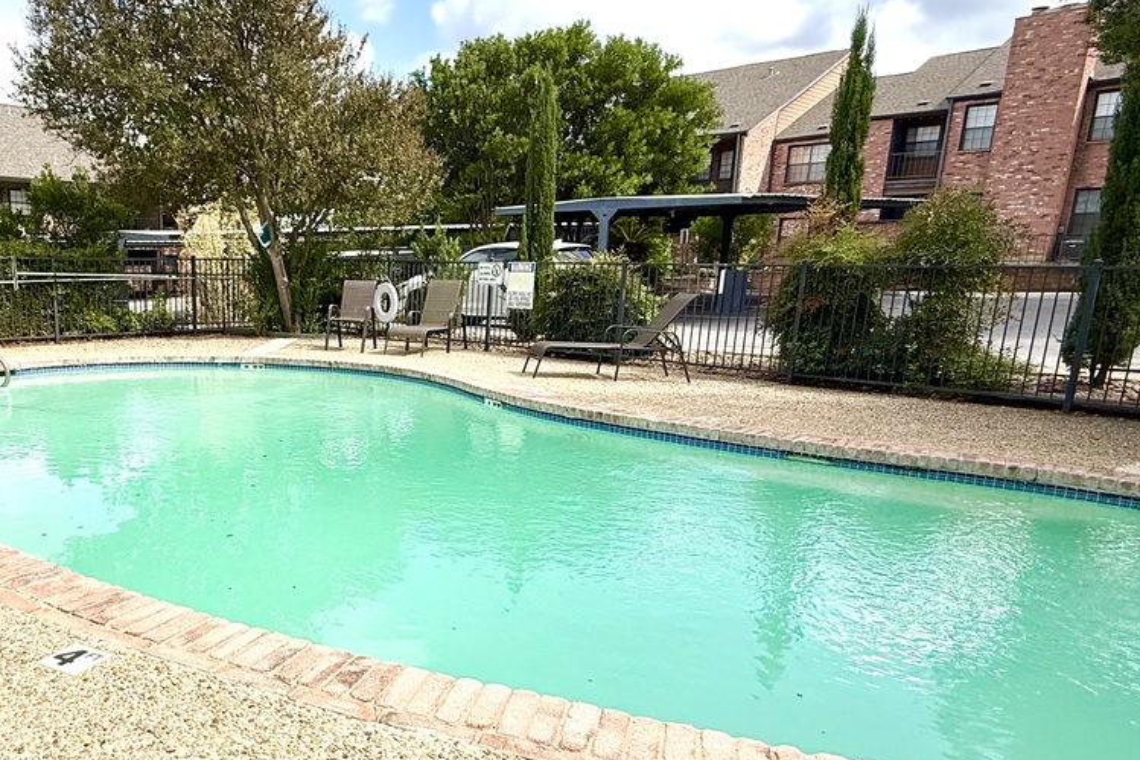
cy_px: 480
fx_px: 886
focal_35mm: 28
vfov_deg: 45.9
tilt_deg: -13.1
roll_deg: -1.5
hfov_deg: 62.8
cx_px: 329
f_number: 2.2
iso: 50
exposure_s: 1/2237
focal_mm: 2.22
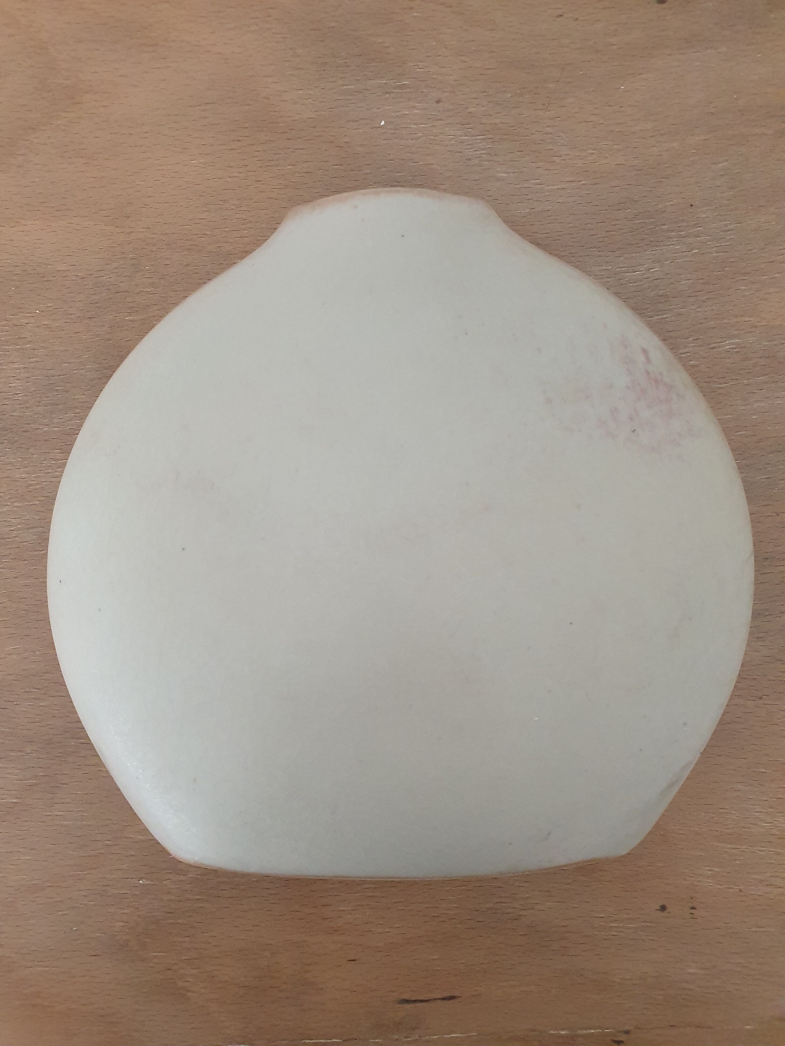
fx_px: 786
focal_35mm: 26
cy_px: 523
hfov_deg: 53.1
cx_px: 392
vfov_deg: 67.3
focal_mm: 4.32
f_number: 2.4
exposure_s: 1/50
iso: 640
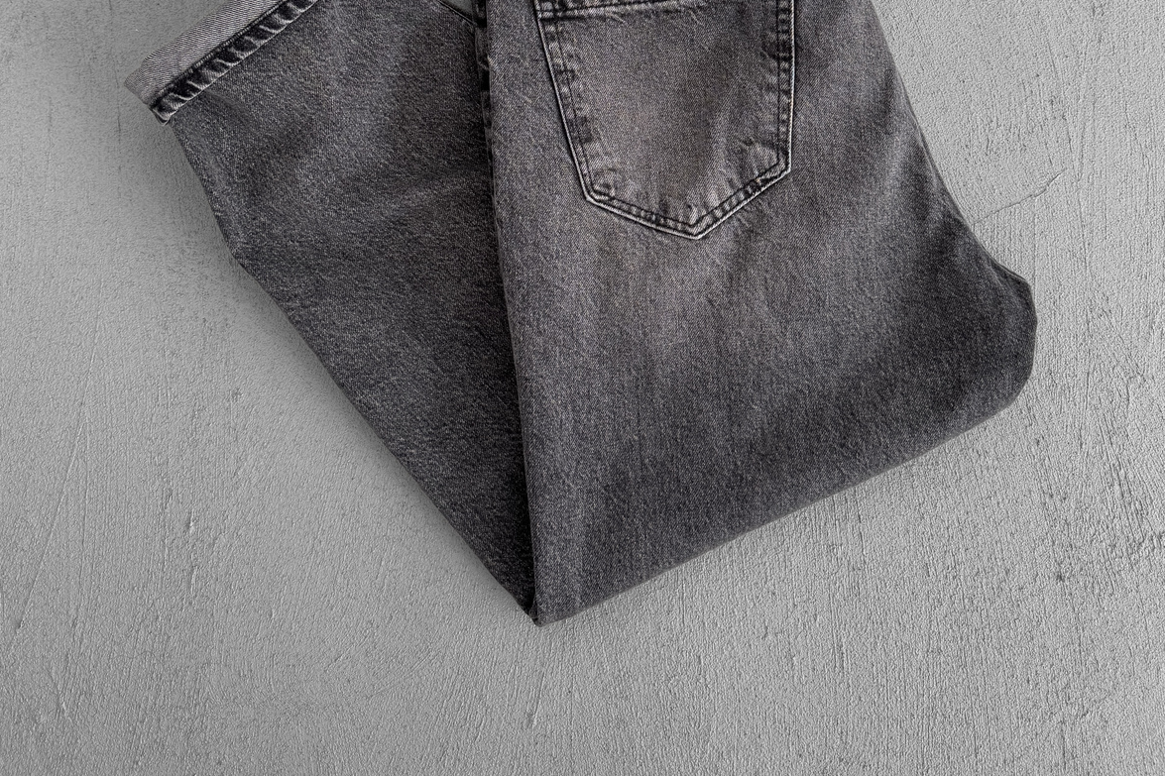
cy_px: 108
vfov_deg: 36.9
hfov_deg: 55.8
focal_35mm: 34
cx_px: 583
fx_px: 1100
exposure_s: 1/120
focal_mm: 6.76
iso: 125
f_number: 1.8
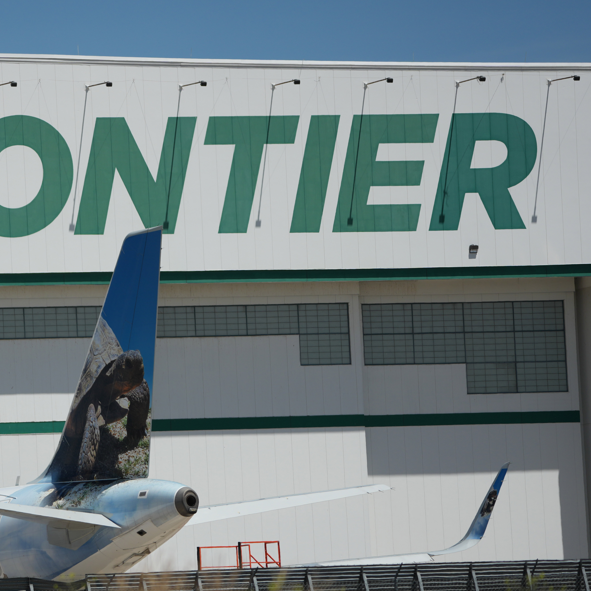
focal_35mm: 295
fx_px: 5698
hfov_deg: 5.9
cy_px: 402
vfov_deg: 5.9
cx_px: 40
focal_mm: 166
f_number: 5
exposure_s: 1/2500
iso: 200
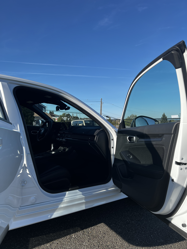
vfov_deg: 67.3
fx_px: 187
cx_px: 94
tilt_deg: -1.3
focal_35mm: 26
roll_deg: +0.0
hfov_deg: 53.1
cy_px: 124
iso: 50
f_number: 1.5
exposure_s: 1/2208
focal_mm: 5.7
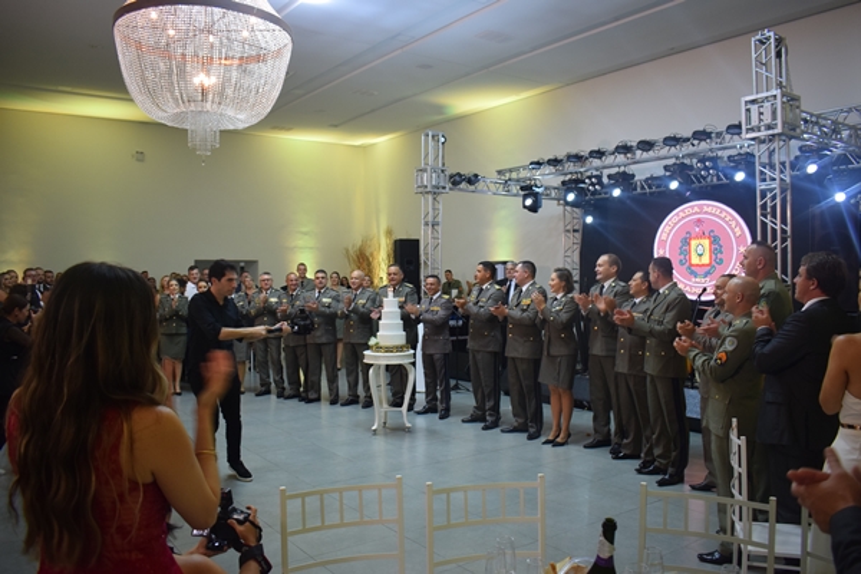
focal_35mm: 27
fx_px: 646
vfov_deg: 47.9
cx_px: 430
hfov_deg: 67.4
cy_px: 287
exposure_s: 1/60
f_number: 4
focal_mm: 18
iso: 800
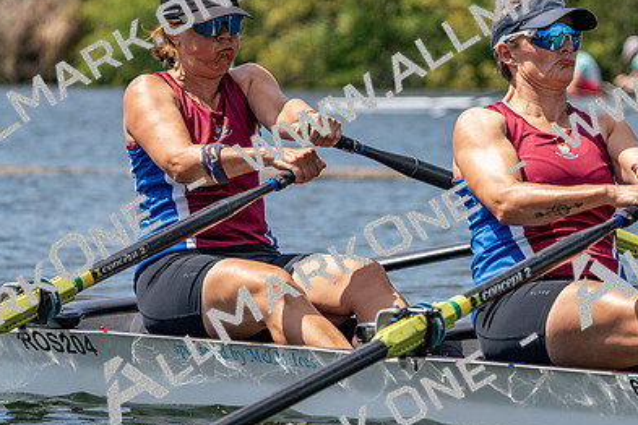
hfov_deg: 7.0
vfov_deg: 4.7
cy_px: 176
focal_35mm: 295
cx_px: 433
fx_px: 5228
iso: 250
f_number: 5.6
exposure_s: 1/2000
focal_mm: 200
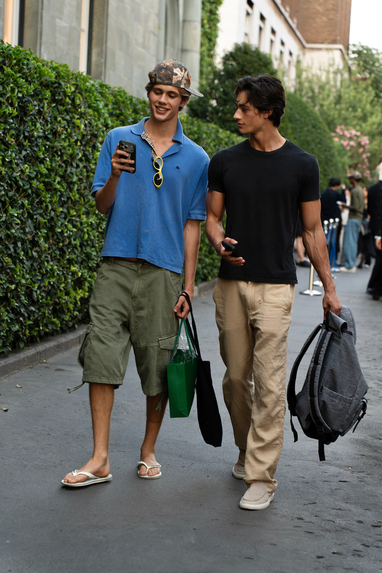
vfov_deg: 27.0
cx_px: 191
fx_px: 1194
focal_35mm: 75
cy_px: 286
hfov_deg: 18.2
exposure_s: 1/320
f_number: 4
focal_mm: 75
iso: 800
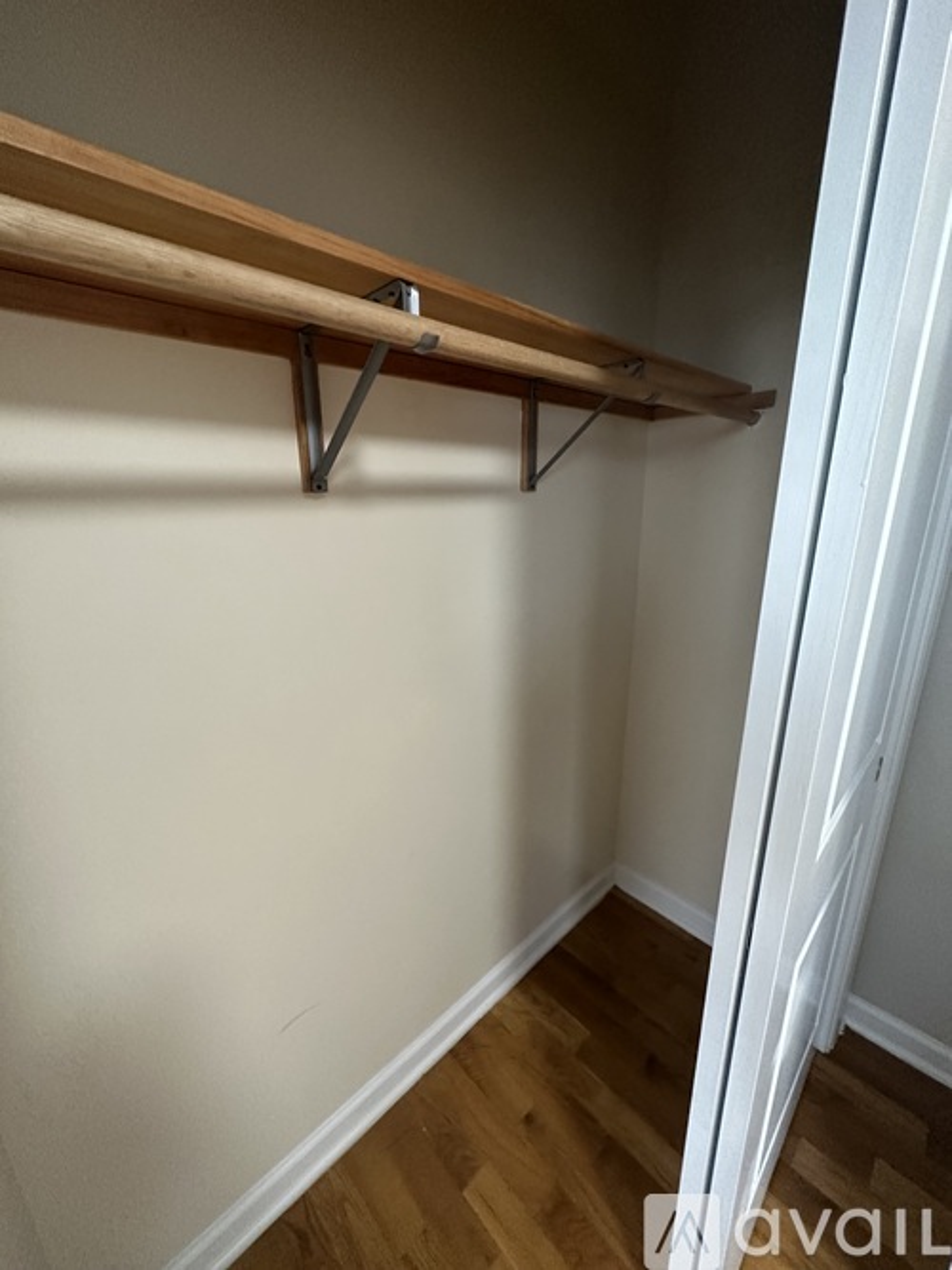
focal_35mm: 14
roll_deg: -0.4
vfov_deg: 102.1
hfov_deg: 85.7
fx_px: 514
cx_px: 476
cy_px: 635
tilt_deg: -14.9
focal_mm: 2.22
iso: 500
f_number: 2.2
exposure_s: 1/60
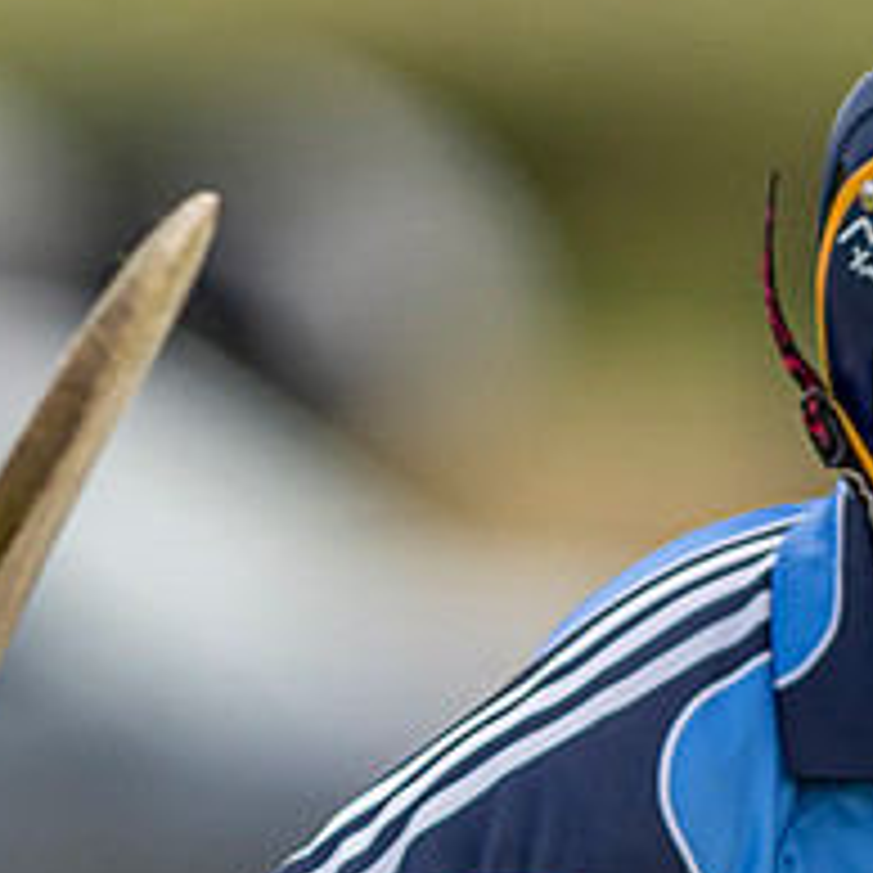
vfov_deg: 1.1
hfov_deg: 1.1
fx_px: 44882
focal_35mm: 1573
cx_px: 381
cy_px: 773
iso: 125
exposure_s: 1/1600
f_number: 2.8
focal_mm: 300
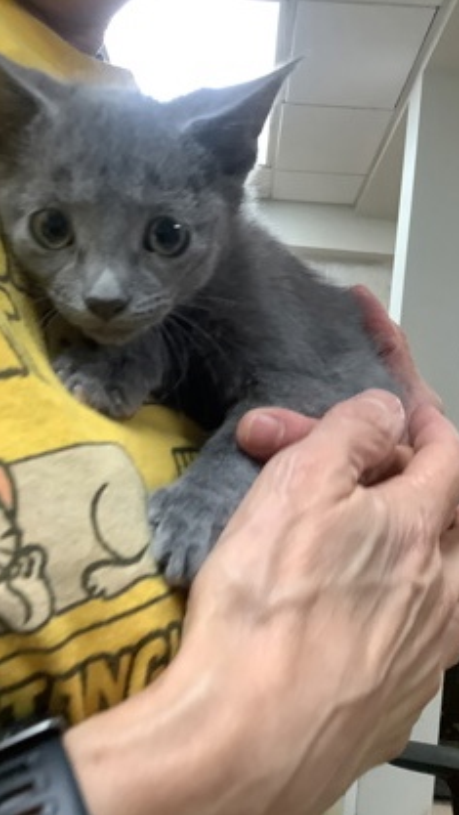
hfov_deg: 34.7
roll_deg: -5.7
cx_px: 212
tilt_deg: +2.9
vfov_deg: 58.0
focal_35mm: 34
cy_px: 408
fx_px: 735
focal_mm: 3.3
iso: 200
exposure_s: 1/60
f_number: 2.4
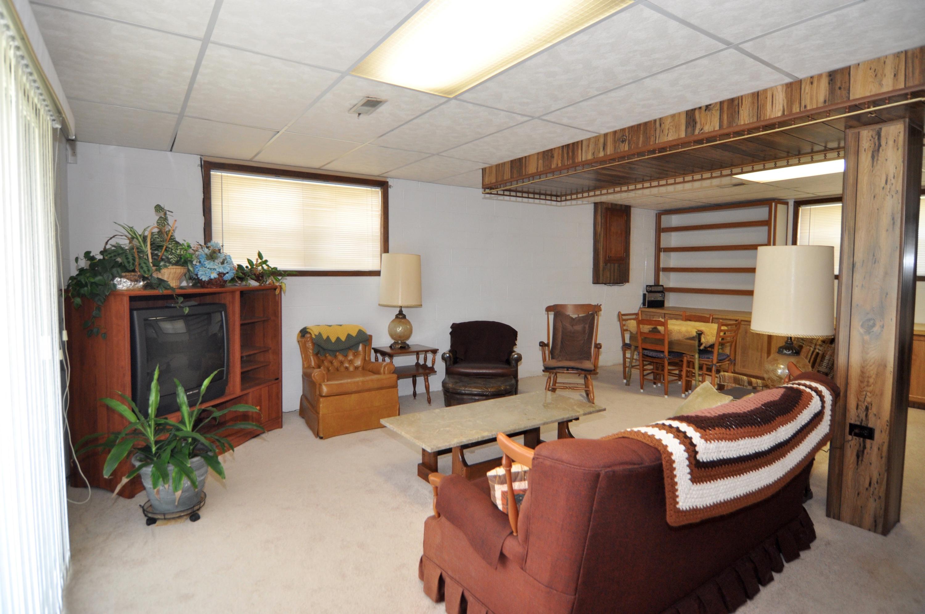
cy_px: 307
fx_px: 462
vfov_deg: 67.2
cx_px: 462
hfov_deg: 90.1
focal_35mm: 18
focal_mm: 12
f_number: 4
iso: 640
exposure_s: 1/60
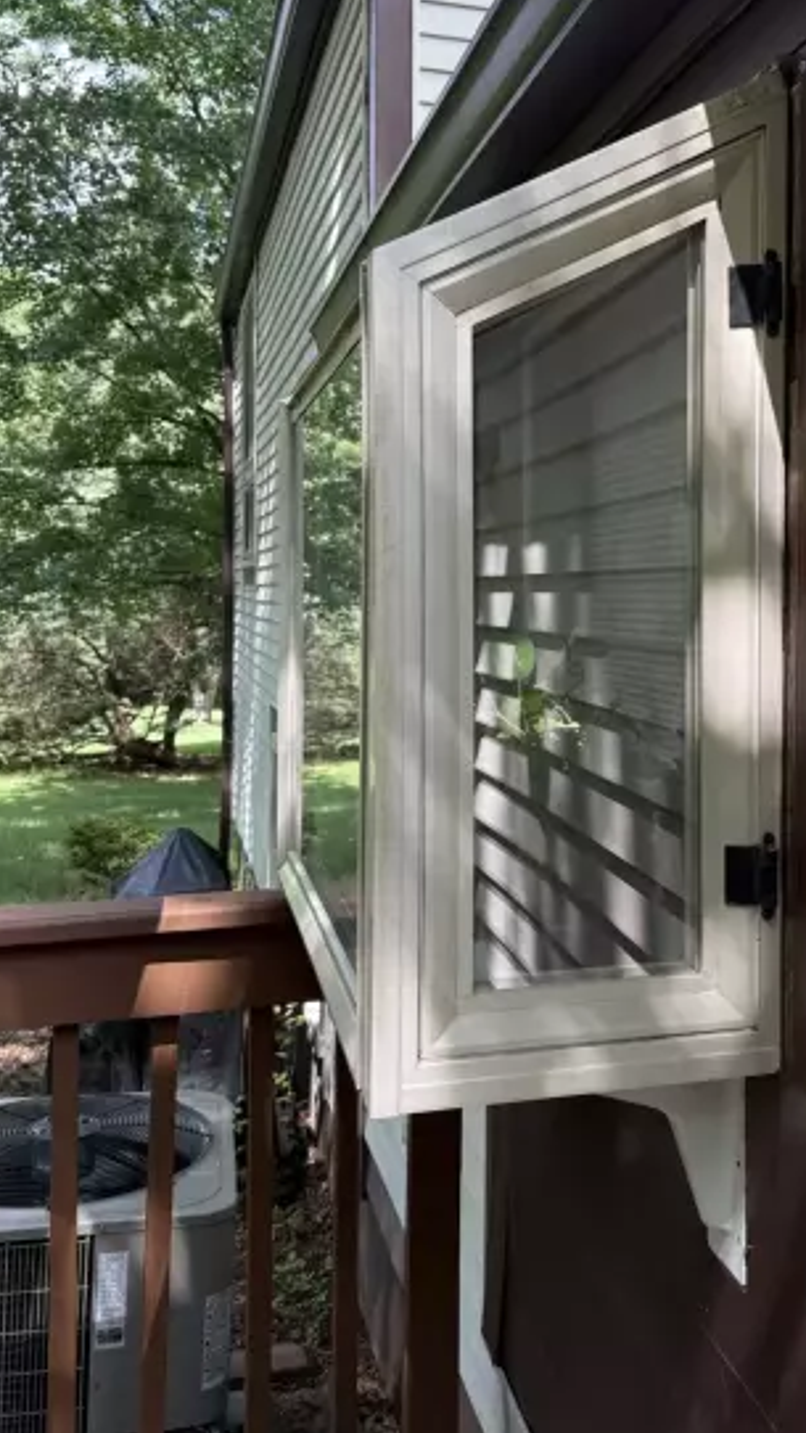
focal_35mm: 36
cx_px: 613
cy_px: 599
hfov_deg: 32.2
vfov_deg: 55.0
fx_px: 1367
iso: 80
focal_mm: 6.76
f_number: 1.78
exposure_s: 1/473
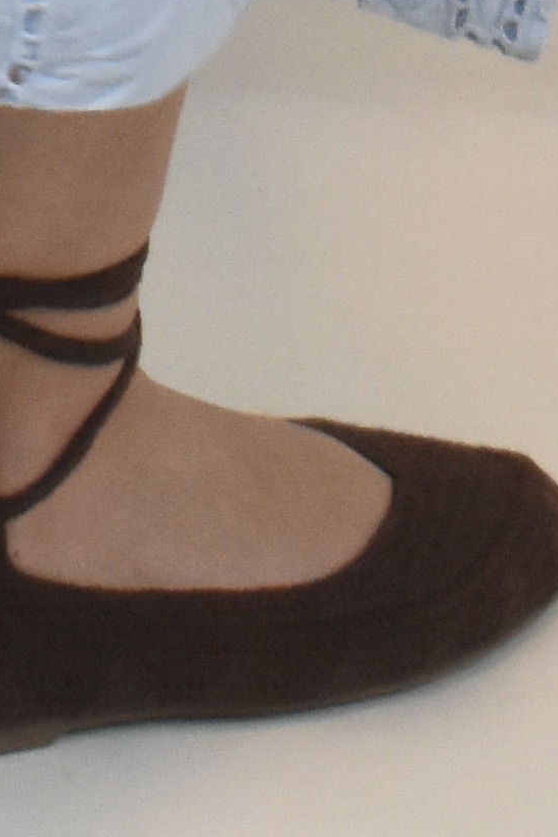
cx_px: -567
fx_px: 6897
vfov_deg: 6.2
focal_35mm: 297
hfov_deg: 4.6
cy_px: -1934
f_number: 16
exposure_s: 1/50
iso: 1600
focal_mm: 27
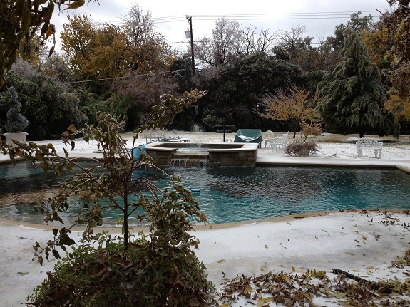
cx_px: 205
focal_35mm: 35
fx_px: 414
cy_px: 154
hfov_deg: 52.6
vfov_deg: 40.7
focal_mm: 4.28
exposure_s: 1/613
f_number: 2.4
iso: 50
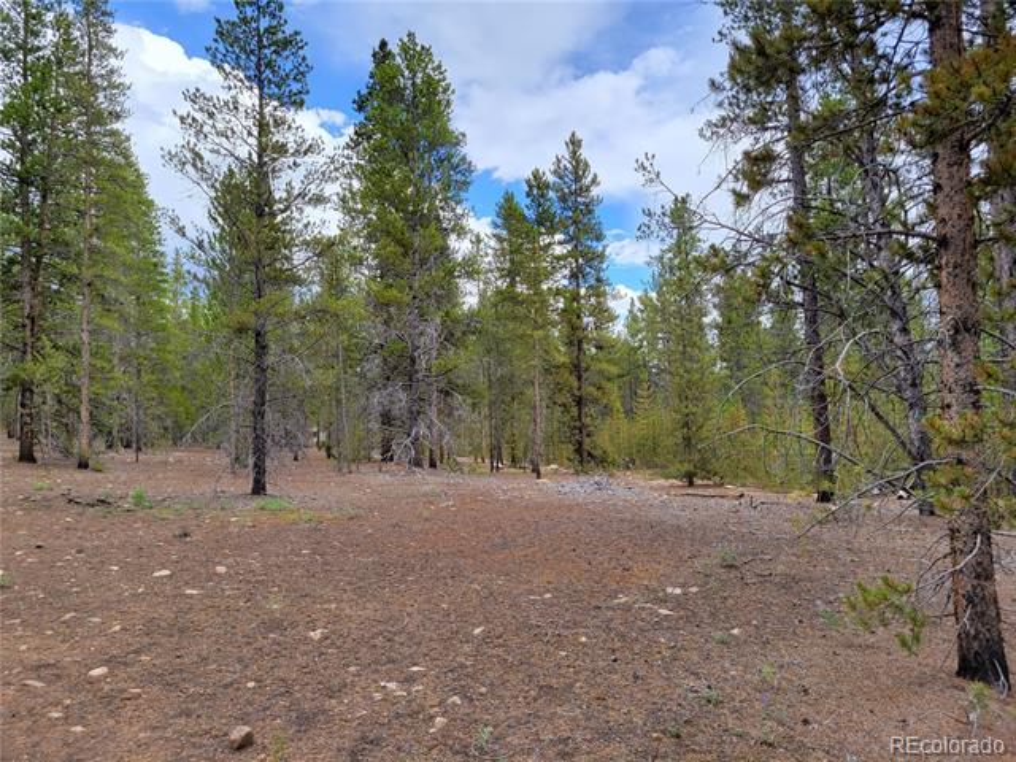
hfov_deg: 67.3
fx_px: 763
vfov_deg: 53.1
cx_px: 508
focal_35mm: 26
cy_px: 381
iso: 40
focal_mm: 5.4
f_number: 1.8
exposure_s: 1/667
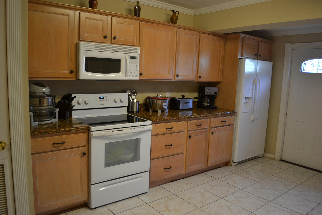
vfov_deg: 47.9
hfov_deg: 67.4
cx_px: 161
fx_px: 241
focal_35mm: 27
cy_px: 108
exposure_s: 1/60
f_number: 3.5
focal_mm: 18
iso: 640
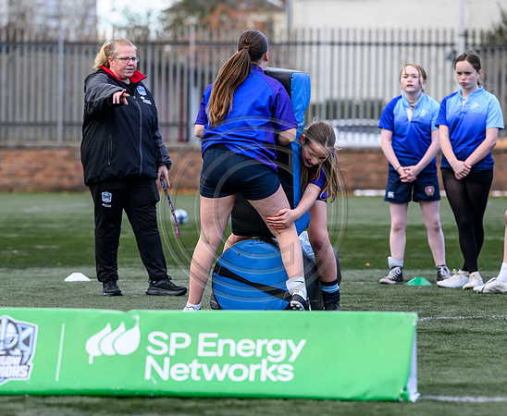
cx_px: 238
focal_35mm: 205
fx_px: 3102
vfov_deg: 7.7
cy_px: 222
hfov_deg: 9.3
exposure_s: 1/1600
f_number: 4
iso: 1600
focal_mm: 165
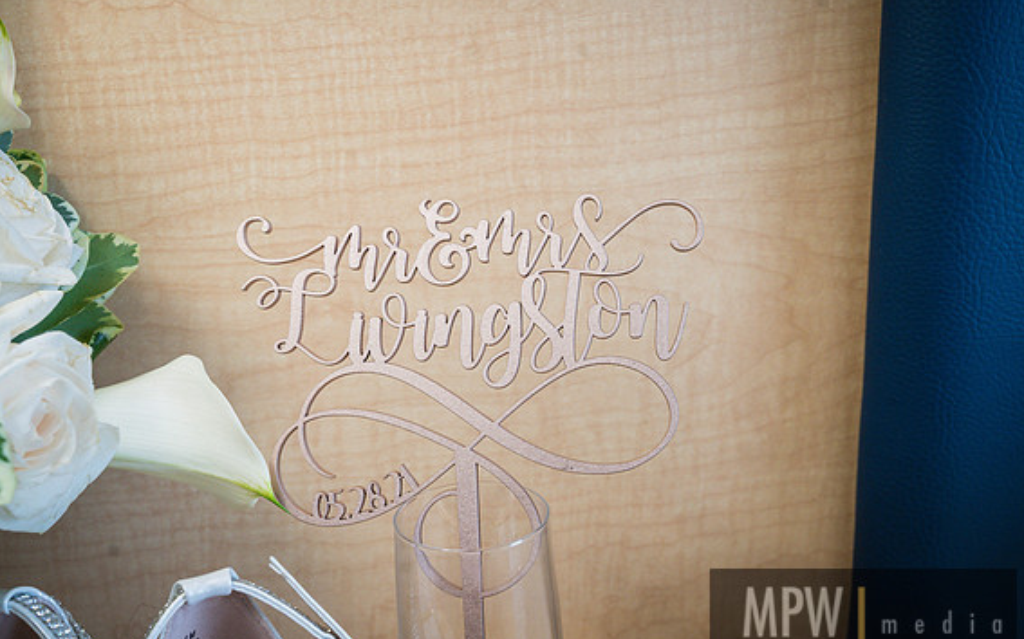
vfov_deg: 32.7
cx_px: 524
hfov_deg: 50.4
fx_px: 1088
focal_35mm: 39
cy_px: 357
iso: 1250
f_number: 8
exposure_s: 1/125
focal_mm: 35
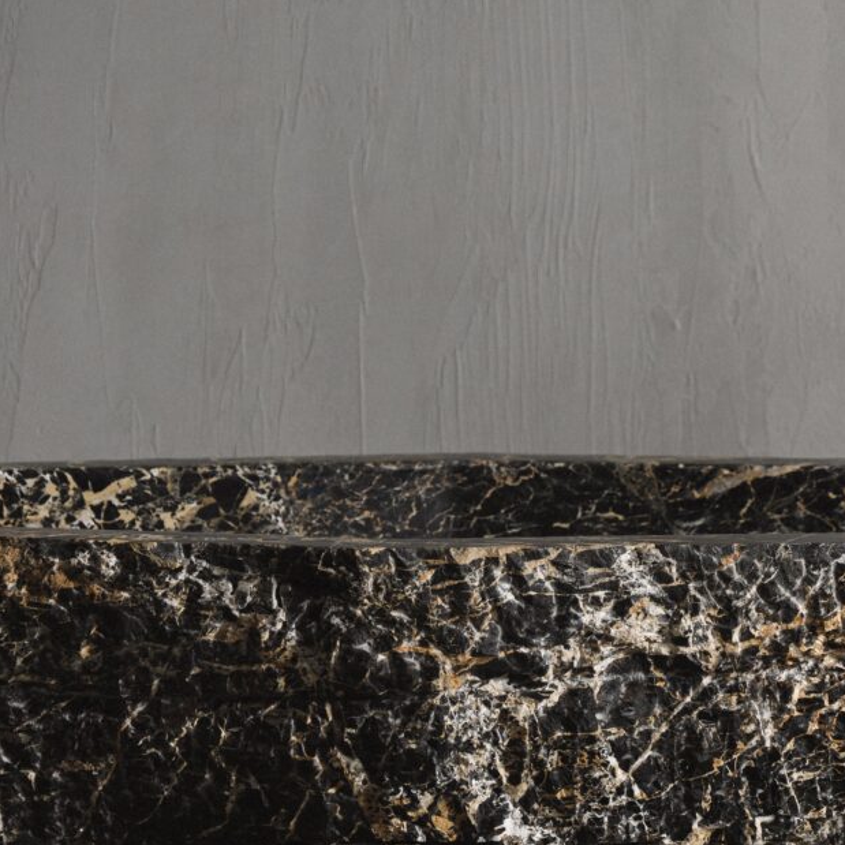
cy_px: 470
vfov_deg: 9.6
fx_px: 5010
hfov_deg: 9.6
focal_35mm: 181
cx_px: 653
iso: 160
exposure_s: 1/200
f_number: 3.2
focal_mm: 64.5
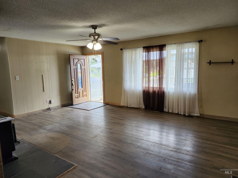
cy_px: 89
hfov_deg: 73.9
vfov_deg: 58.9
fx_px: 158
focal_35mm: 23
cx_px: 119
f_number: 1.8
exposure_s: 1/120
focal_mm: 5.54
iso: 160
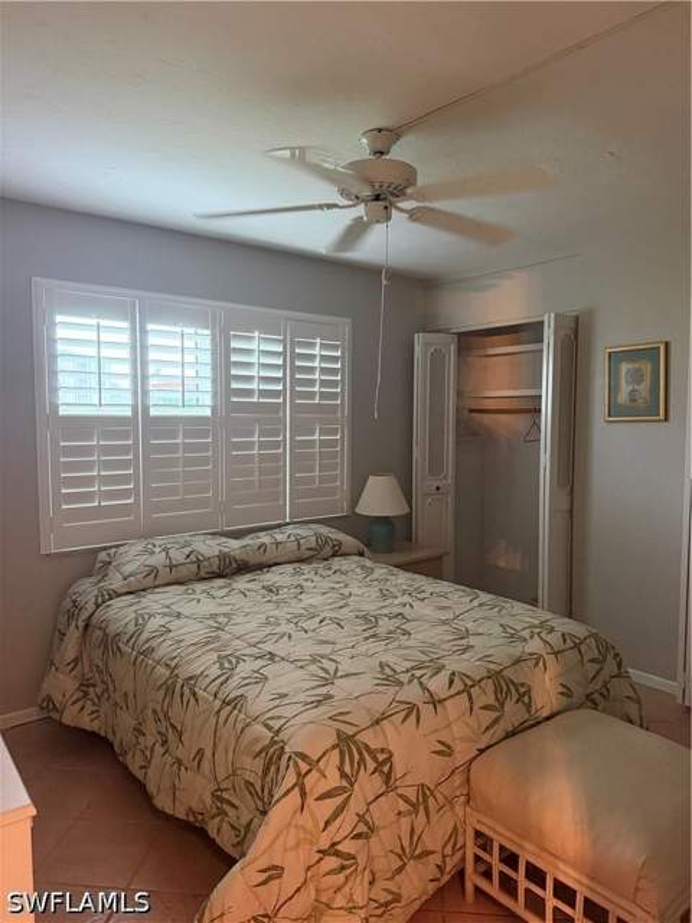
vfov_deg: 71.6
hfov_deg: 56.8
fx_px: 640
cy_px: 462
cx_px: 346
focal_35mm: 24
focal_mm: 6.76
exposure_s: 1/60
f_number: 1.78
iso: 800
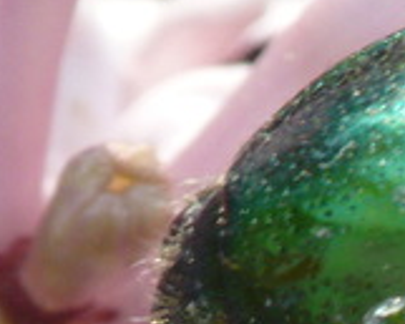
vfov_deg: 1.3
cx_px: 613
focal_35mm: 1180
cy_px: 347
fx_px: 14153
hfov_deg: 1.6
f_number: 11
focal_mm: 48.2
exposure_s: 1/30
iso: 200
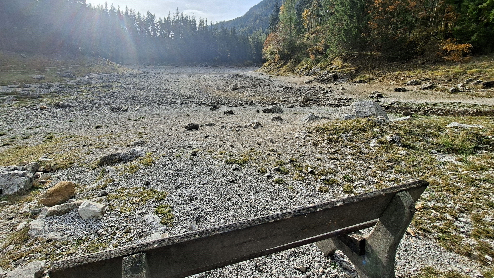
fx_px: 196
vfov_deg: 69.5
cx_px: 236
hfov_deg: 102.9
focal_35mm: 15
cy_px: 105
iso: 40
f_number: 2.2
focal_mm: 1.74
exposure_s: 1/1250
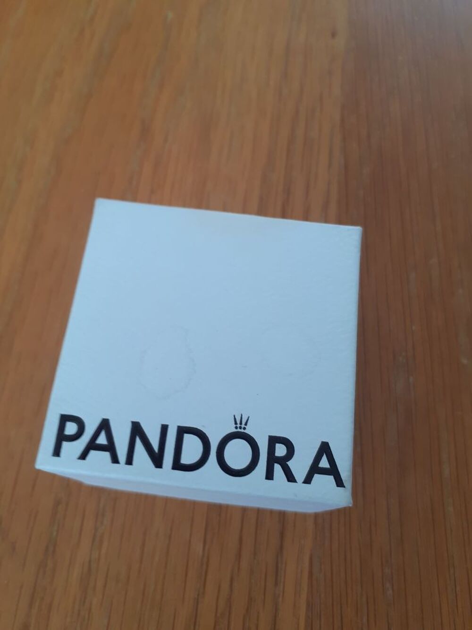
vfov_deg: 65.3
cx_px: 236
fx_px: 491
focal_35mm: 27
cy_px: 315
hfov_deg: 51.4
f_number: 1.9
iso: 50
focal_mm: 3.6
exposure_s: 1/50
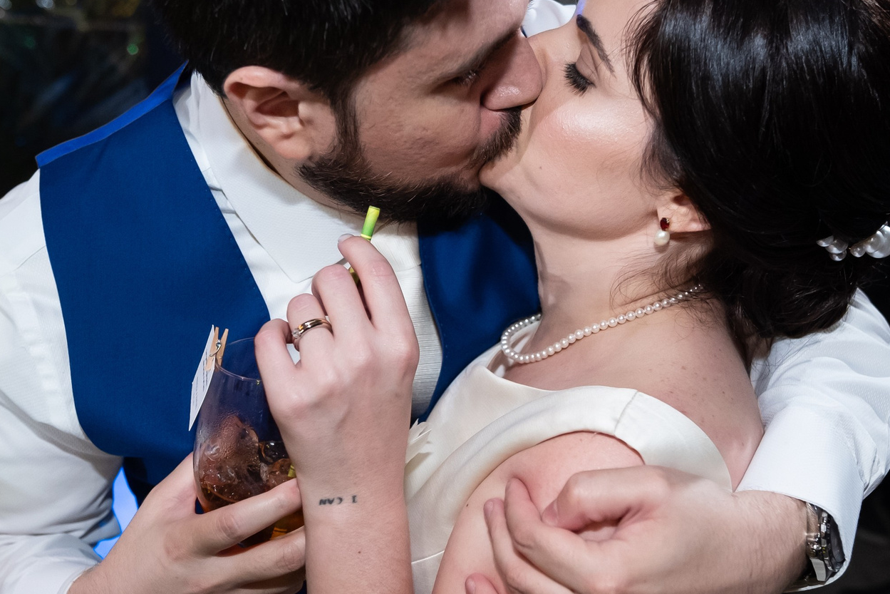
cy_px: 340
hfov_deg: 47.4
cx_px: 468
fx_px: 1014
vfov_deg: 32.6
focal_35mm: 41
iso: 1000
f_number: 2
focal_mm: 13
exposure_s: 1/200
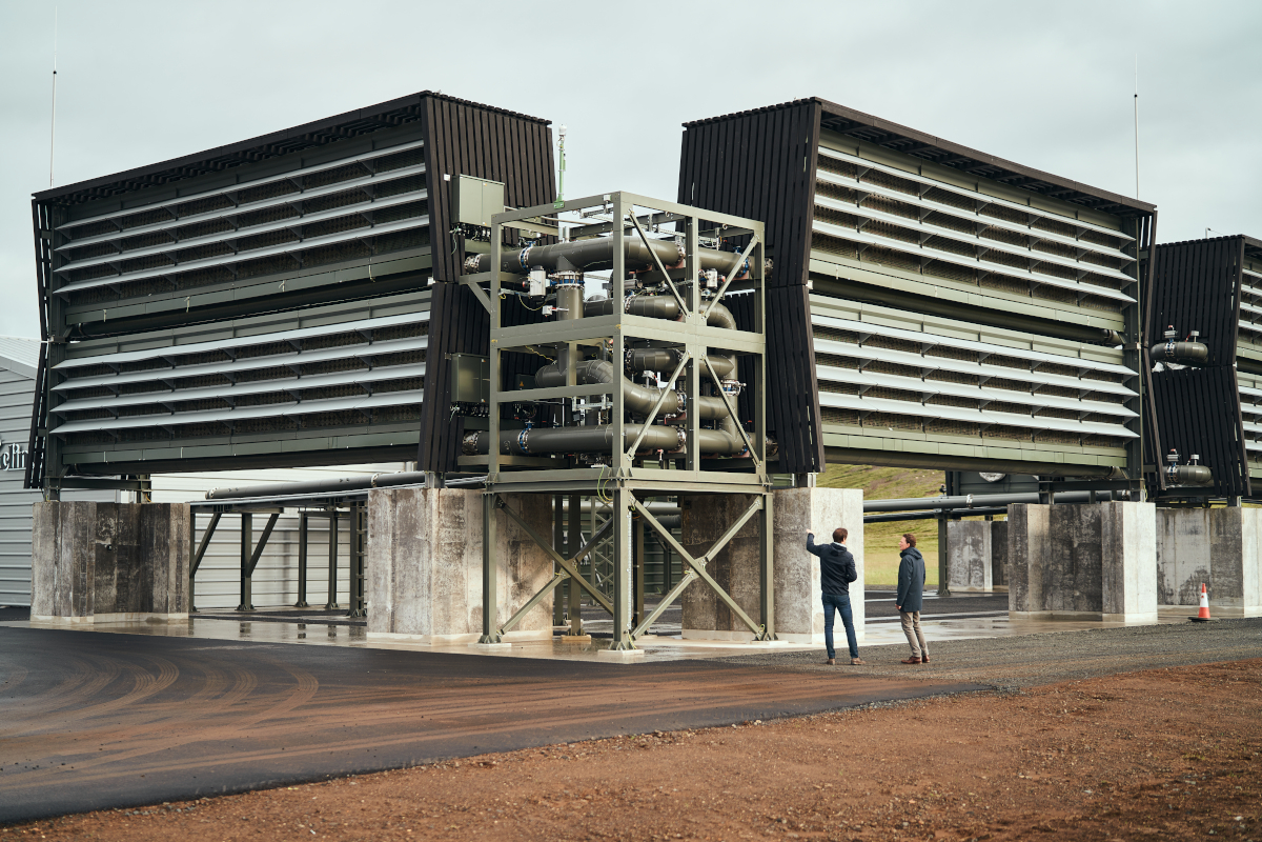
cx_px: 631
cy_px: 421
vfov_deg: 27.0
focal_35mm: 50
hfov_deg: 39.6
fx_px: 1753
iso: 100
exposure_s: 1/1000
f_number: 1.6
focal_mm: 50
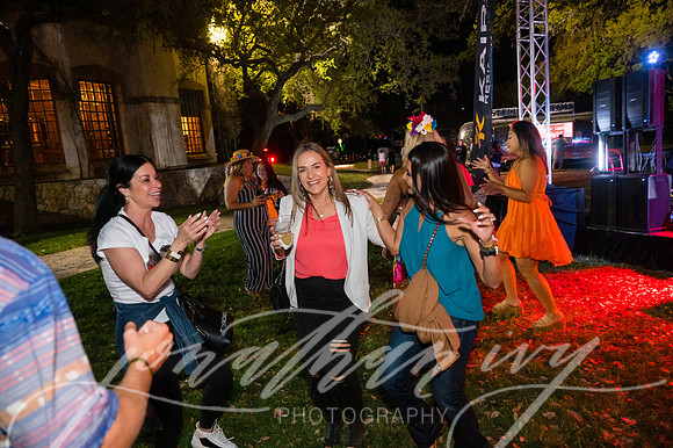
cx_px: 336
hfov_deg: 73.8
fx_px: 448
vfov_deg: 53.1
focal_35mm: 24
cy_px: 224
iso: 4000
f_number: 3.5
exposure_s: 1/100
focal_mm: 24
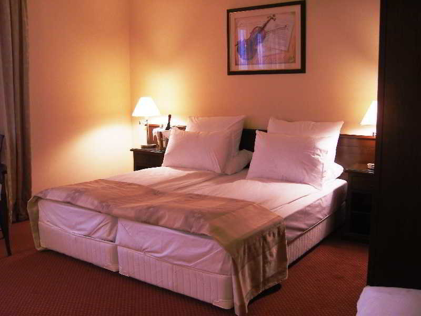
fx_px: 414
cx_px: 210
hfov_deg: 54.0
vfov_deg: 41.8
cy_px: 158
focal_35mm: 34
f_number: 2.8
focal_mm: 7.3
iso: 200
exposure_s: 1/20
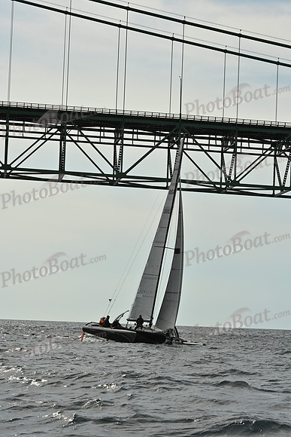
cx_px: 146
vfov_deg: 15.2
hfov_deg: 10.2
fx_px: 1636
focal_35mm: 135
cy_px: 218
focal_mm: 135
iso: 320
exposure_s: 1/1000
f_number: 13
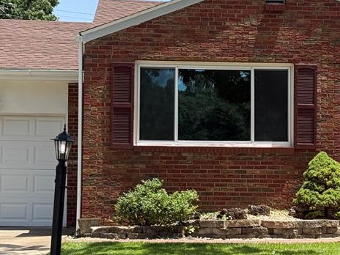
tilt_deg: +3.6
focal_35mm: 106
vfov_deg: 14.0
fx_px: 1041
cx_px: 258
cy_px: 136
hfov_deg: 18.4
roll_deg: -0.3
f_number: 1.78
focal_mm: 6.76
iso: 80
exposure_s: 1/2667
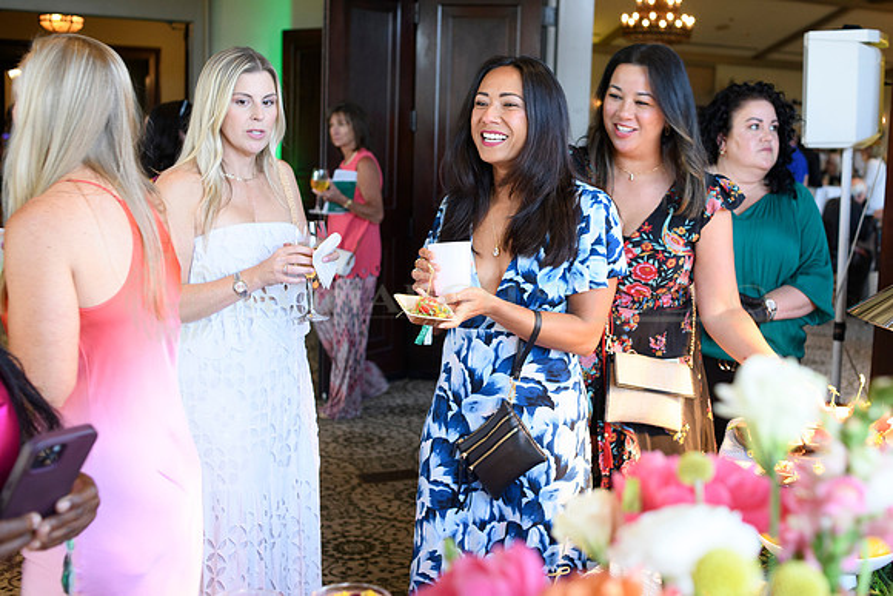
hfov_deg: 46.2
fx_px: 1043
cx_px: 511
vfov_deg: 31.9
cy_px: 281
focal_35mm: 42
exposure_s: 1/100
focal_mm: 35
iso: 1250
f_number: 3.5
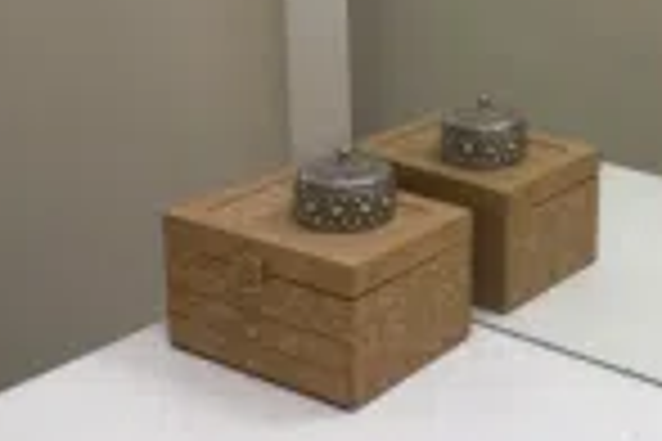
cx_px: 648
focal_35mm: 68
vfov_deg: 19.9
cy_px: 108
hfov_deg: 28.0
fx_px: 1250
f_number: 1.78
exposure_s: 1/50
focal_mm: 6.76
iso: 320
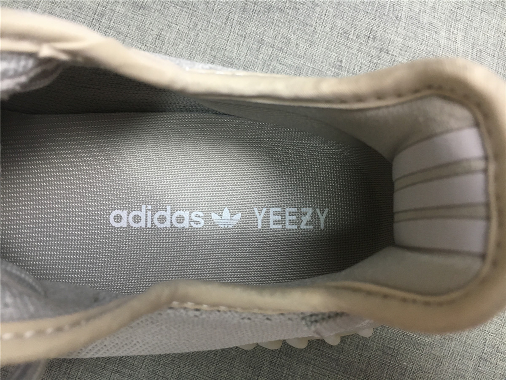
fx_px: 424
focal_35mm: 29
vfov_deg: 48.2
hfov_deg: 61.7
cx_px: 253
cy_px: 190
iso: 160
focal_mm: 4.15
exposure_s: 1/33
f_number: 2.2
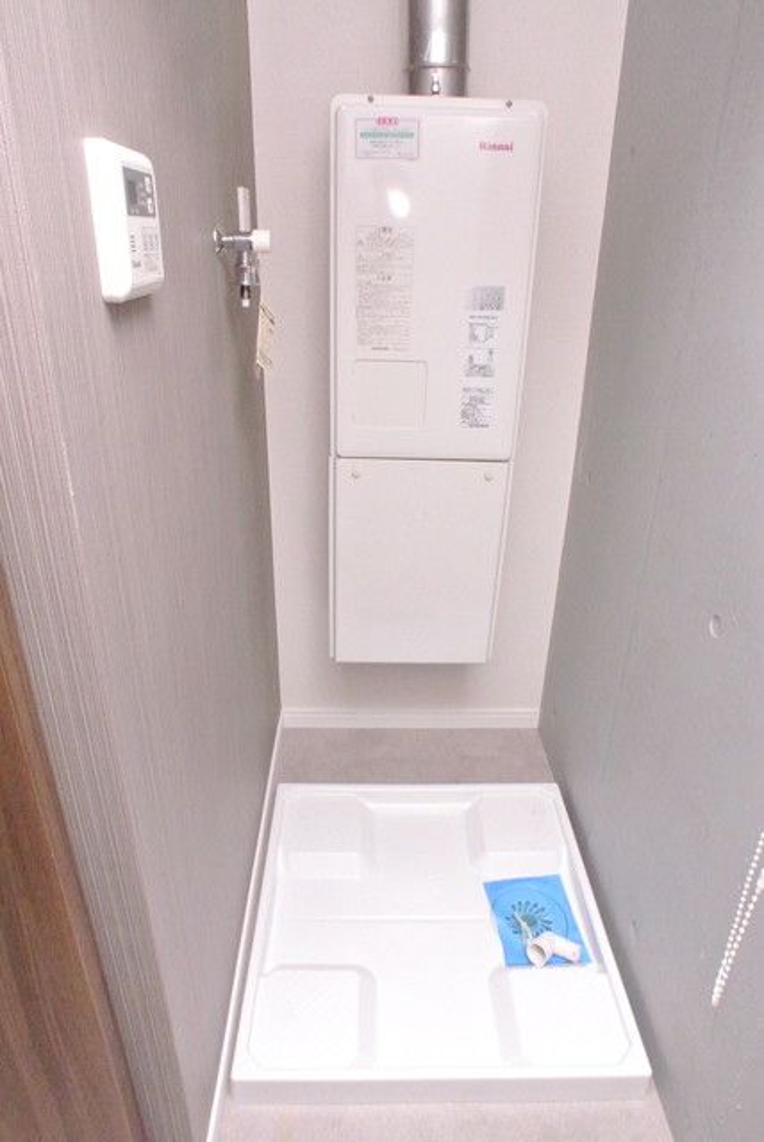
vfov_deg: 67.3
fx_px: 858
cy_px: 571
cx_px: 382
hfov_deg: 48.0
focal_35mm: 27
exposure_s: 1/60
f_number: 2.8
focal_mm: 10
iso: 3200
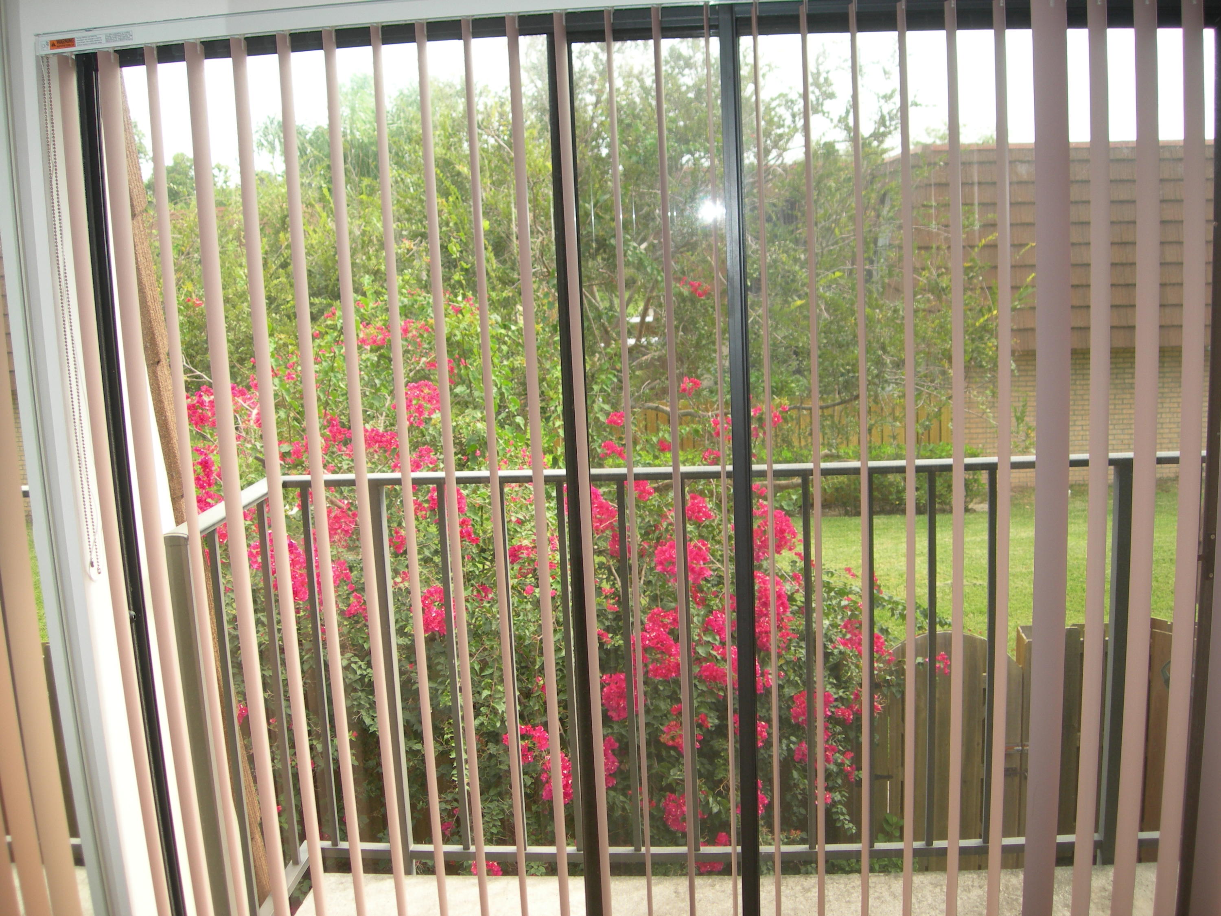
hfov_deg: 49.0
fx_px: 1340
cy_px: 458
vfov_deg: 37.7
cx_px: 610
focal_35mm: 38
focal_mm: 7.8
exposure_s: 1/113
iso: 50
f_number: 2.8
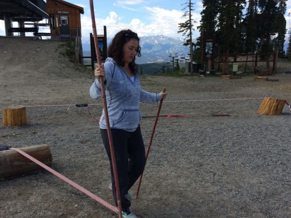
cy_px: 108
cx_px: 149
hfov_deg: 54.0
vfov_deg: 41.8
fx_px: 286
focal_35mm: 34
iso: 32
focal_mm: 4.15
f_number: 2.2
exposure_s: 1/1172
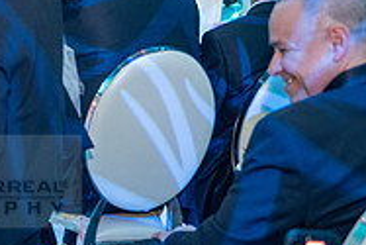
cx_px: -84
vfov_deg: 13.8
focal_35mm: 99
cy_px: 181
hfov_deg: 19.3
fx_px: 1007
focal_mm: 32
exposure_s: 1/125
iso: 1600
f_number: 2.8
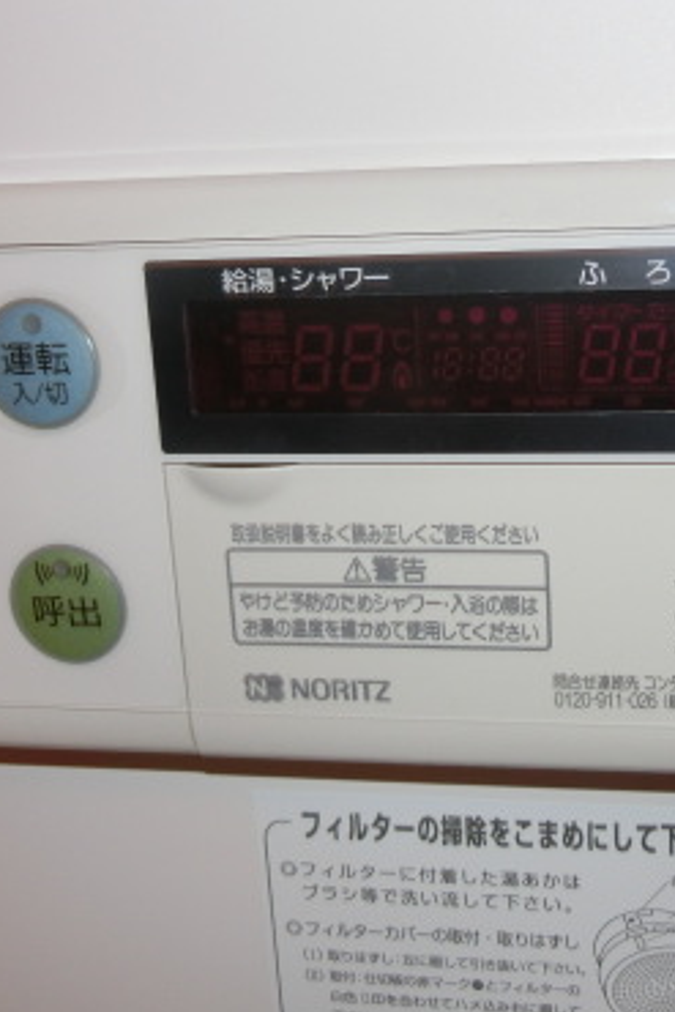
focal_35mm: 45
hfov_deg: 29.4
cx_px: 511
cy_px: 522
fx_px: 1264
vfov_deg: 43.6
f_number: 3.5
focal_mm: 4.5
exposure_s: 1/30
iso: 100
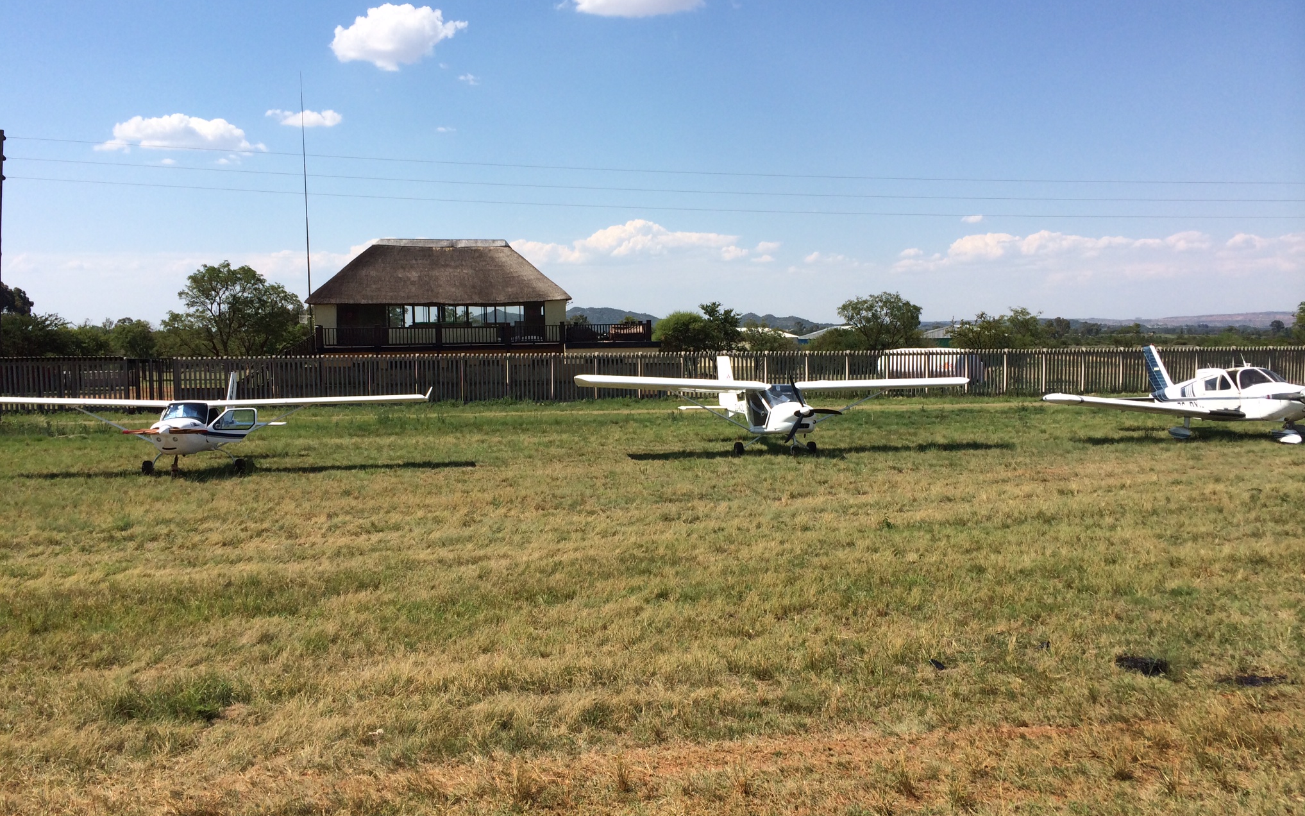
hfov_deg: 59.7
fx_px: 1138
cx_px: 652
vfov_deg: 39.4
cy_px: 405
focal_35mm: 32
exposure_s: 1/2740
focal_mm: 4.12
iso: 32
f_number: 2.2
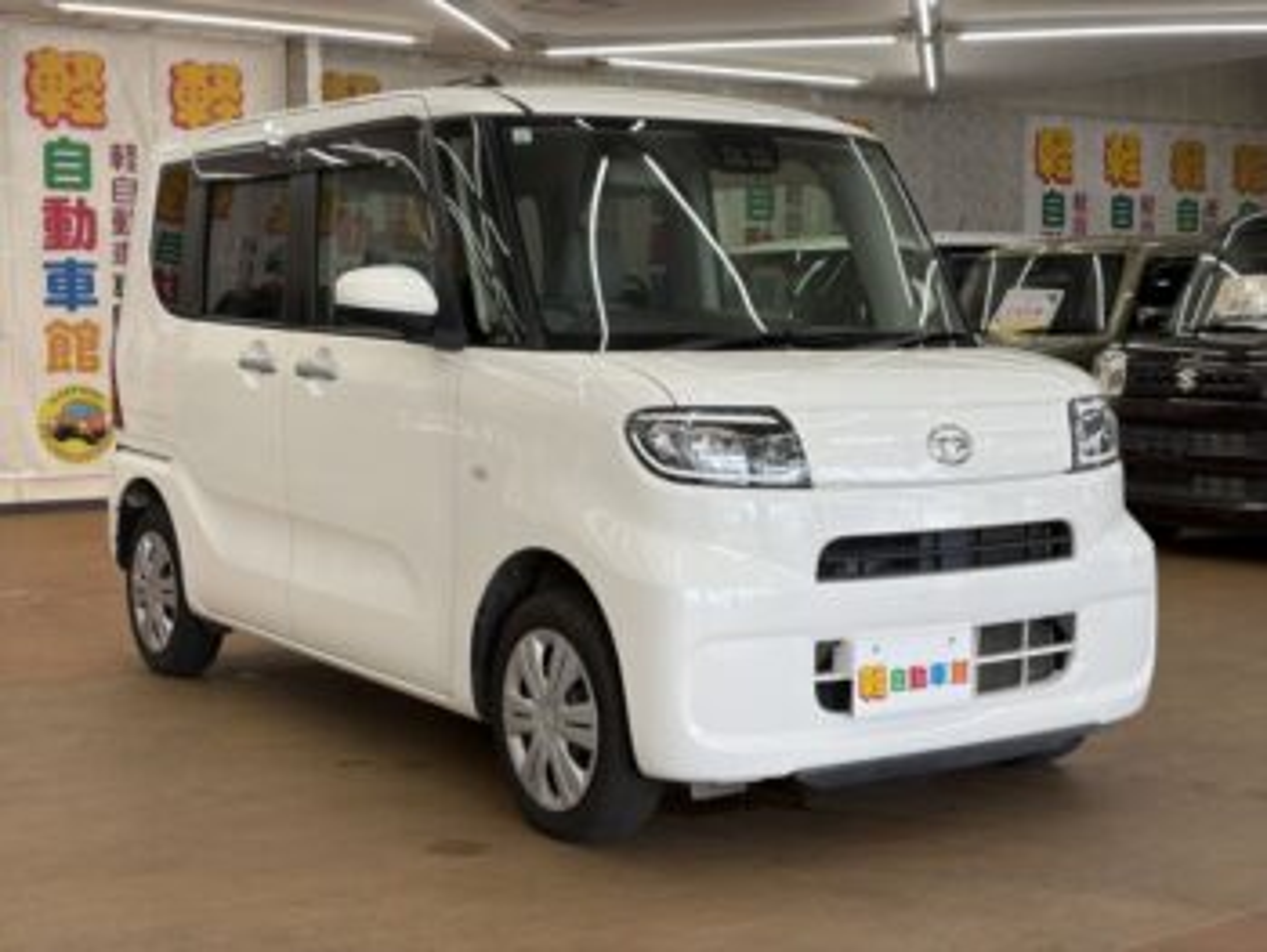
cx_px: 634
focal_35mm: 52
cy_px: 476
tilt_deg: -3.3
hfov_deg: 36.8
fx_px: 1905
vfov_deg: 28.1
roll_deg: +0.3
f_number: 1.6
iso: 25
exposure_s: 1/153
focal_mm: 5.96
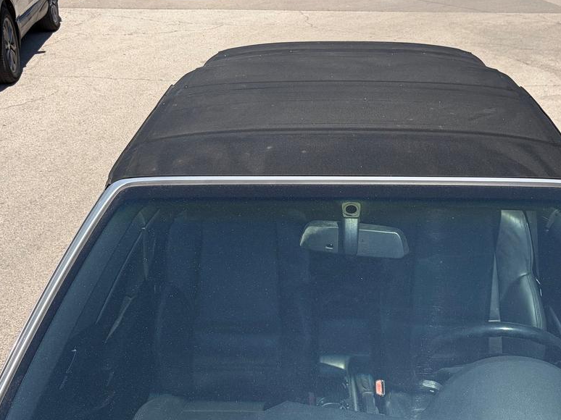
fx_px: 697
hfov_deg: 43.7
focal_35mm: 43
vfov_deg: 33.6
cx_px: 323
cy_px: 223
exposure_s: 1/2639
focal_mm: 5.96
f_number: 1.6
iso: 50
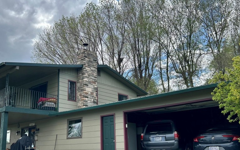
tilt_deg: +14.4
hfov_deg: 52.4
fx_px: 242
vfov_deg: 34.3
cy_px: 92
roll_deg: +0.9
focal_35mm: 37
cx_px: 95
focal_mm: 5.7
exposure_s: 1/2299
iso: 50
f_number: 1.5
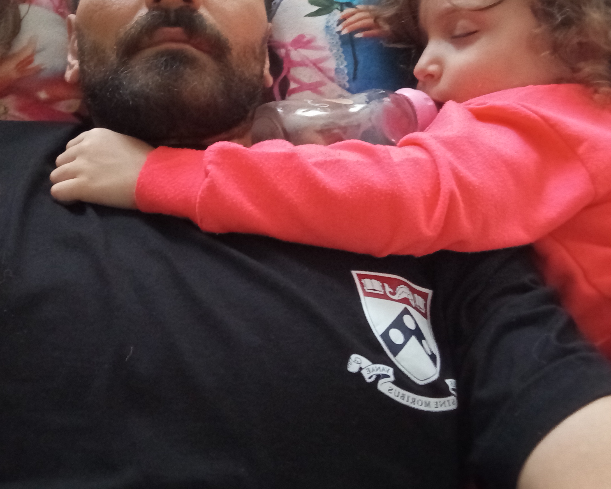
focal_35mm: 38
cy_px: 163
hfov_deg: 46.9
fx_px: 687
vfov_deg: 38.7
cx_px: 187
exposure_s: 1/20
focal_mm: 2.78
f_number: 2.05
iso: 730
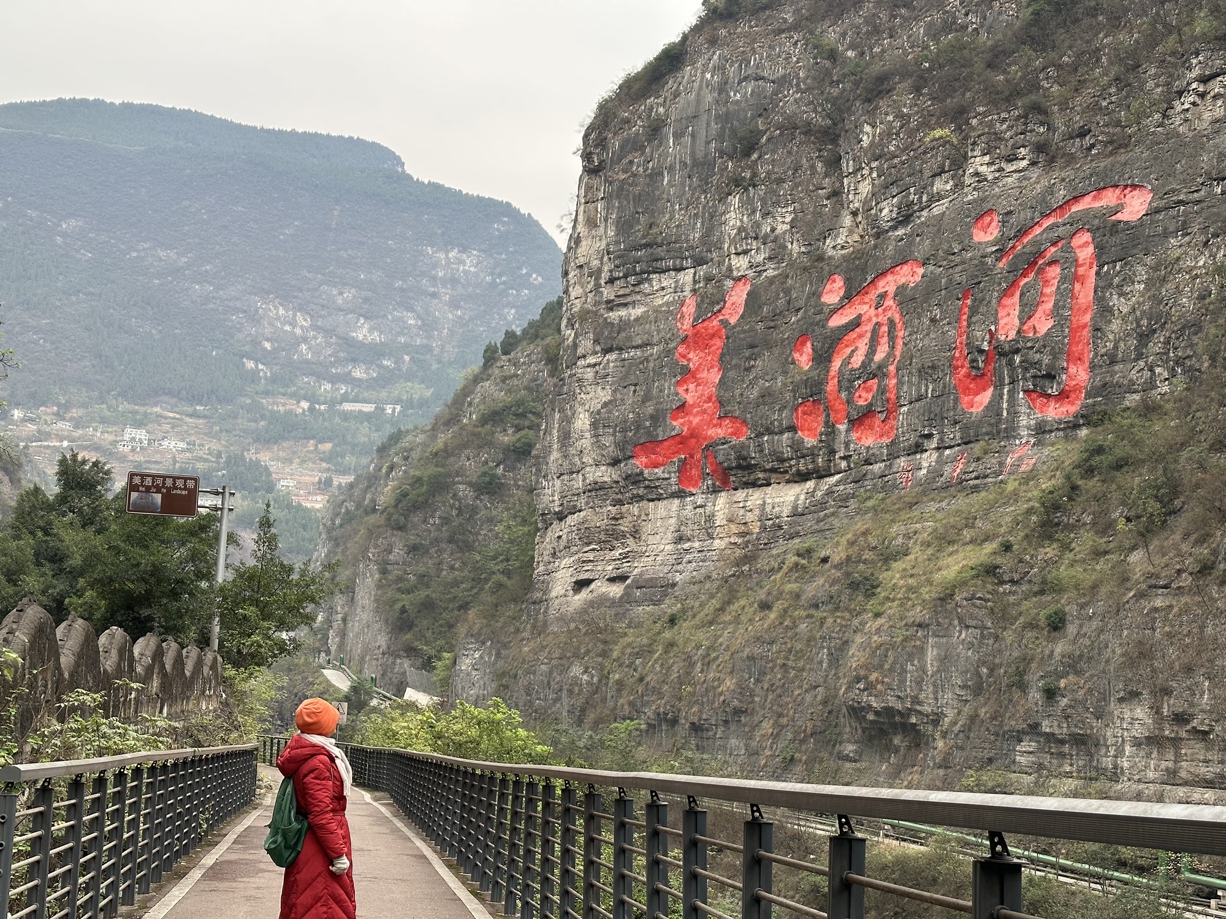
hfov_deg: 39.7
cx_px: 613
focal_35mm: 48
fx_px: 1700
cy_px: 460
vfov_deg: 30.3
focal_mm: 6.86
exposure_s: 1/282
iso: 64
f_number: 1.78
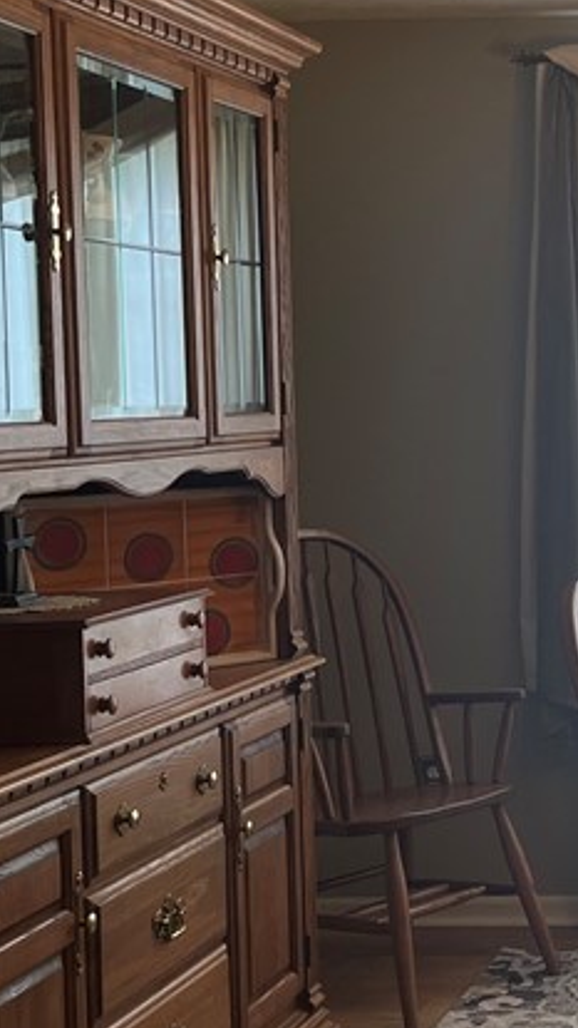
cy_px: 440
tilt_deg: -1.4
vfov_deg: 30.1
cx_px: 945
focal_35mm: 70
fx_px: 1906
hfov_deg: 15.5
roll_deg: +0.5
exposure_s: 1/134
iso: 40
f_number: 1.6
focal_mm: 5.1
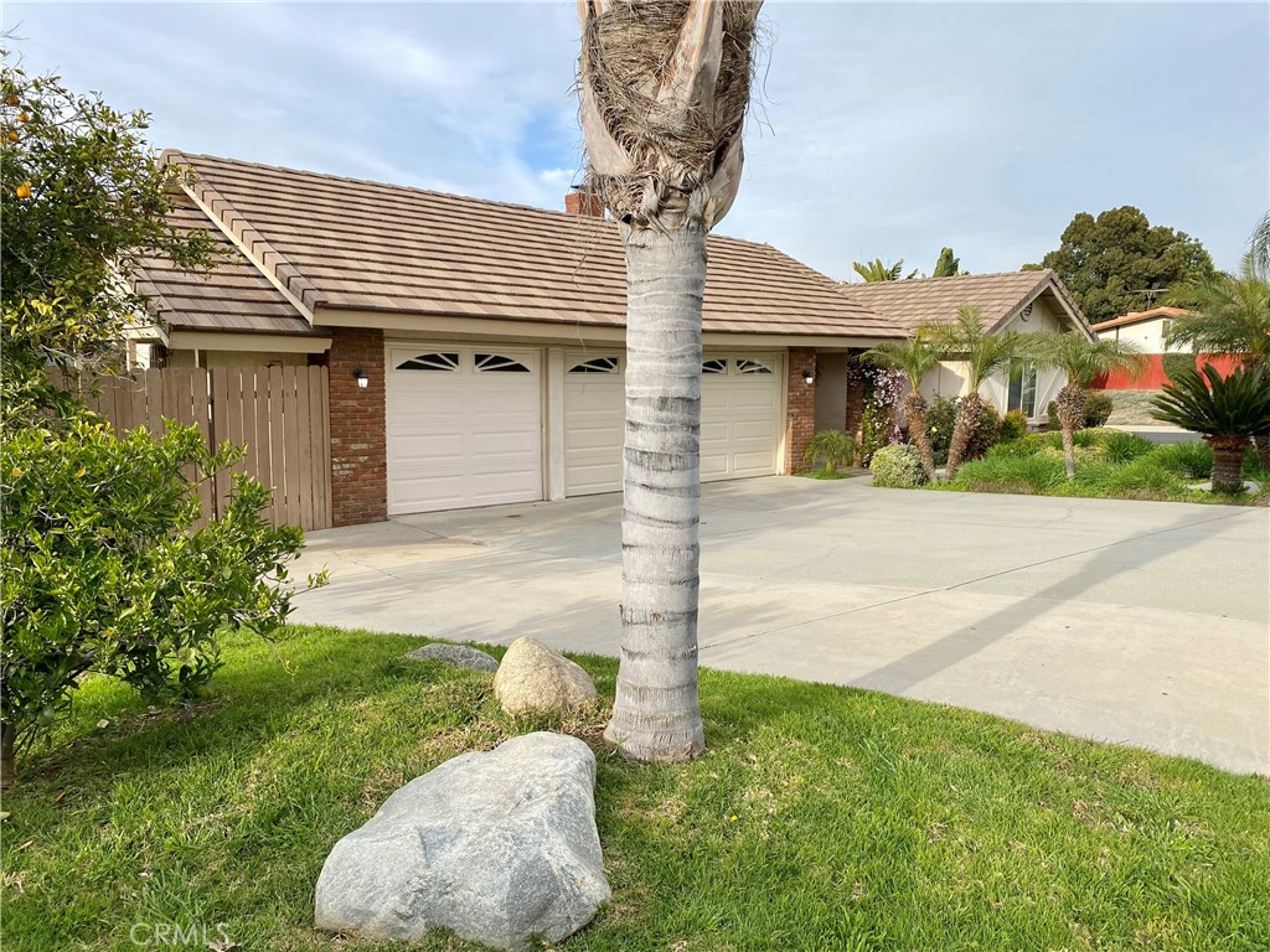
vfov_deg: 53.1
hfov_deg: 67.3
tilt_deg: -5.9
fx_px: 954
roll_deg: -0.7
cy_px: 476
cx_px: 635
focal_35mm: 26
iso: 32
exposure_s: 1/1287
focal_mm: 4.25
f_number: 1.8
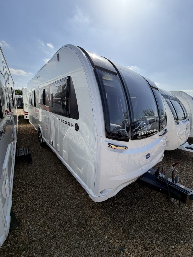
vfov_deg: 102.1
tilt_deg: -11.7
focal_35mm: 14
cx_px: 96
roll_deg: -3.9
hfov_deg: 85.7
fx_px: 104
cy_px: 128
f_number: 2.2
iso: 20
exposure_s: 1/1033
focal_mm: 2.22
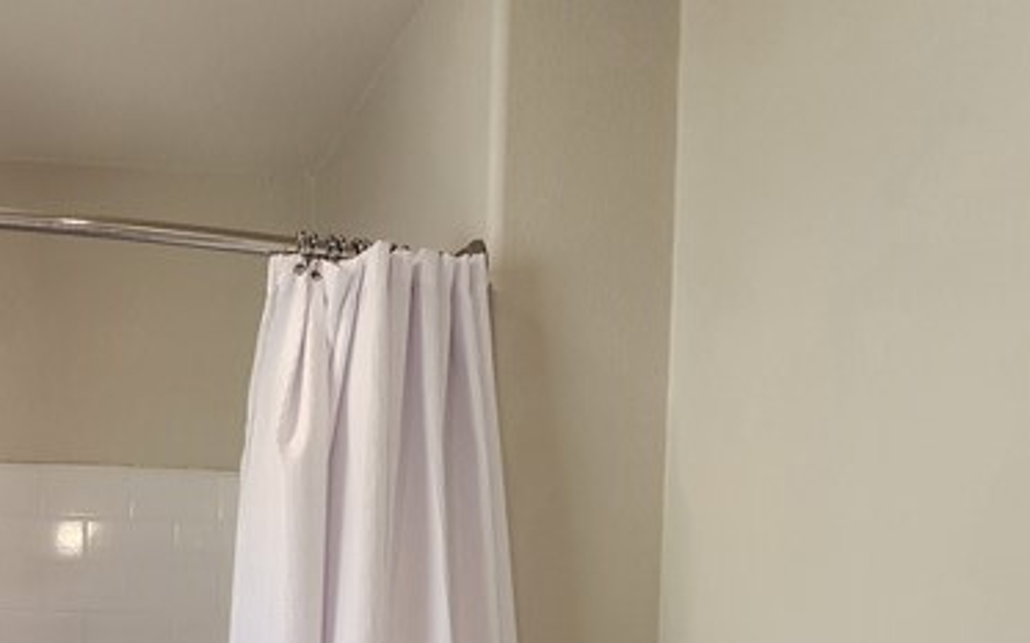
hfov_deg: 28.9
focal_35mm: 67
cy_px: 1170
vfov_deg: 16.2
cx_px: 33
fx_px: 1880
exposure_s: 1/180
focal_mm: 6.4
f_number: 1.8
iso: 100
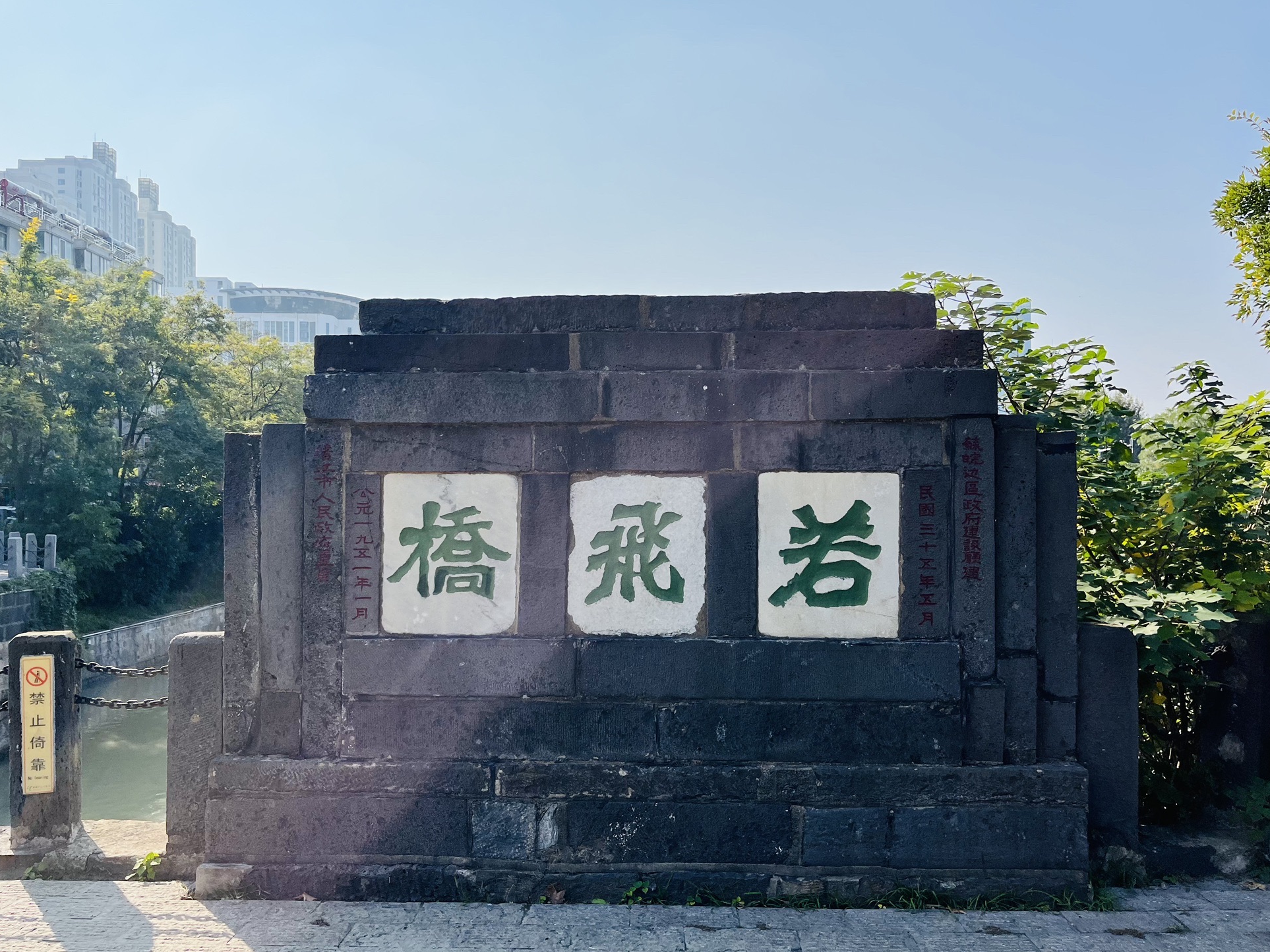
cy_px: 491
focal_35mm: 27
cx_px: 614
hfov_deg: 65.3
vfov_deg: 51.3
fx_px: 990
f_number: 1.6
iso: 50
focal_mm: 5.1
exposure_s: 1/4310
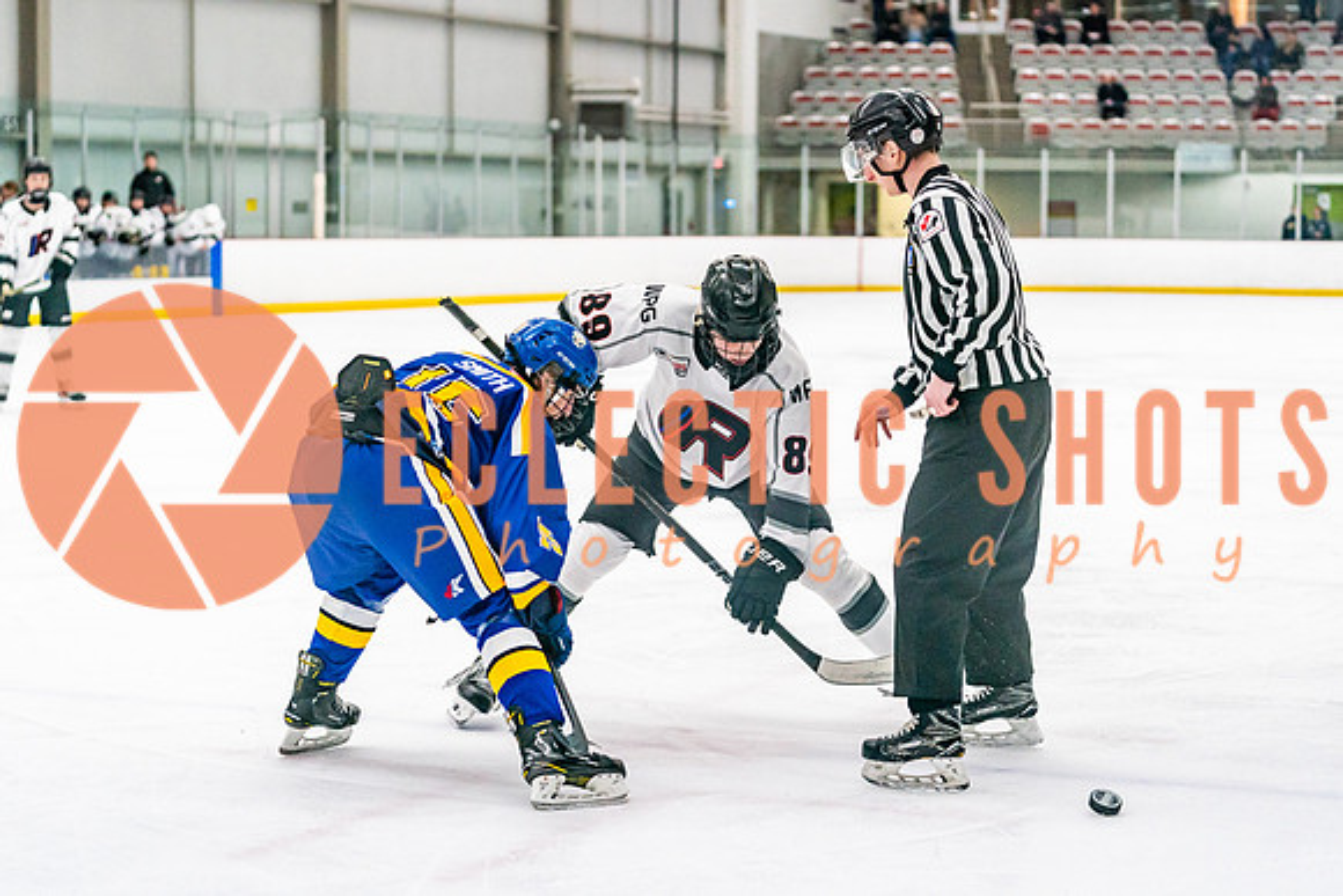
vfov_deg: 16.6
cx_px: 672
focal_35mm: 82
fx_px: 3064
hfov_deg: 24.7
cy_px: 391
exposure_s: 1/1250
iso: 3200
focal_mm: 70
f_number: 2.8
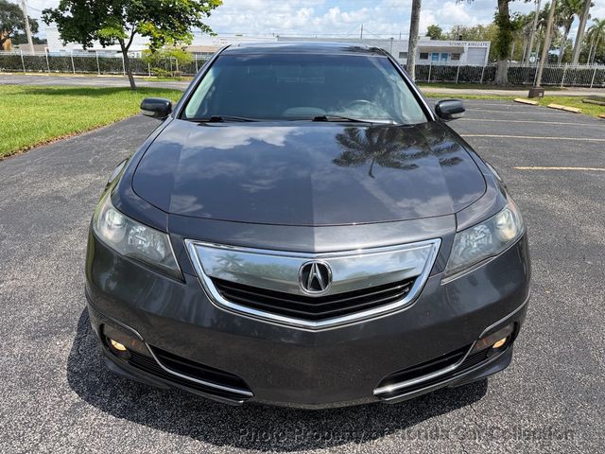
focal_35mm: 24
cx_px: 302
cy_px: 227
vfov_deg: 56.8
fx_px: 419
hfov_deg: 71.6
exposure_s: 1/3279
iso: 80
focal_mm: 6.76
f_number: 1.78
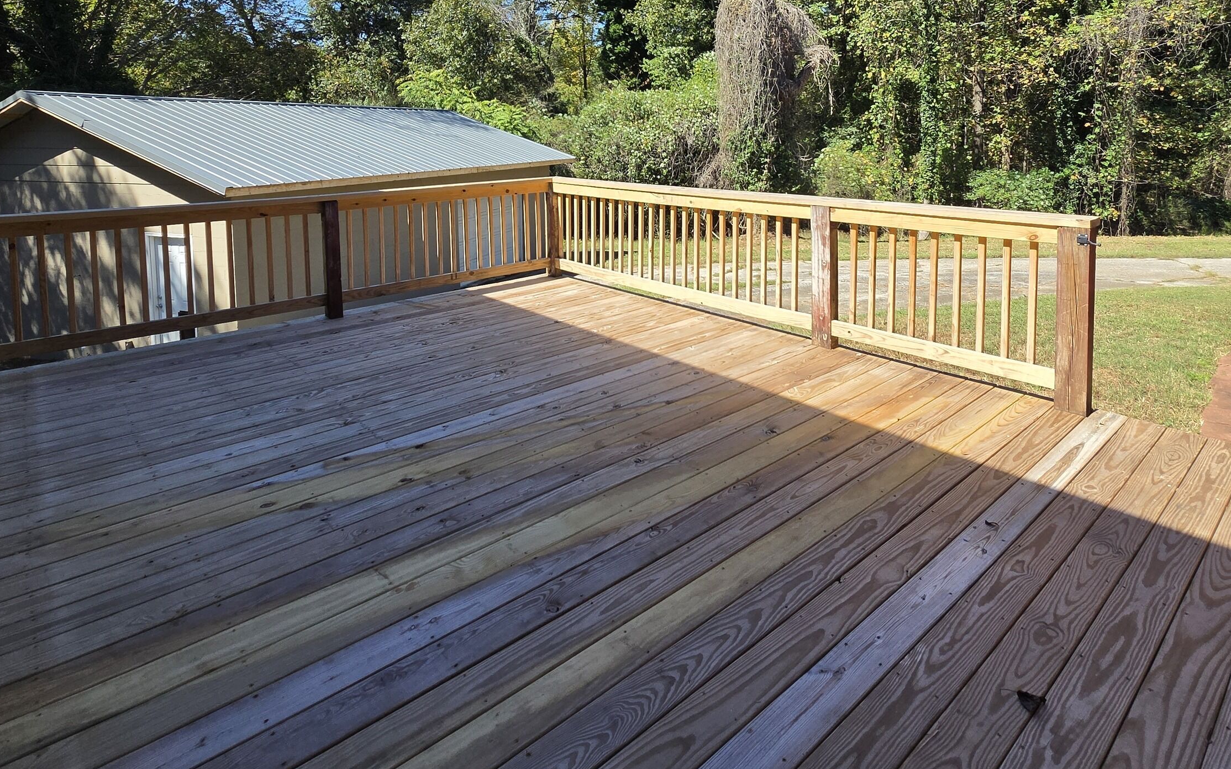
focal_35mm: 19
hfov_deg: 87.9
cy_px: 199
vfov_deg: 59.2
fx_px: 637
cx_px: 641
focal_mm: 2.2
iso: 100
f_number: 2.2
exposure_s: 1/1668
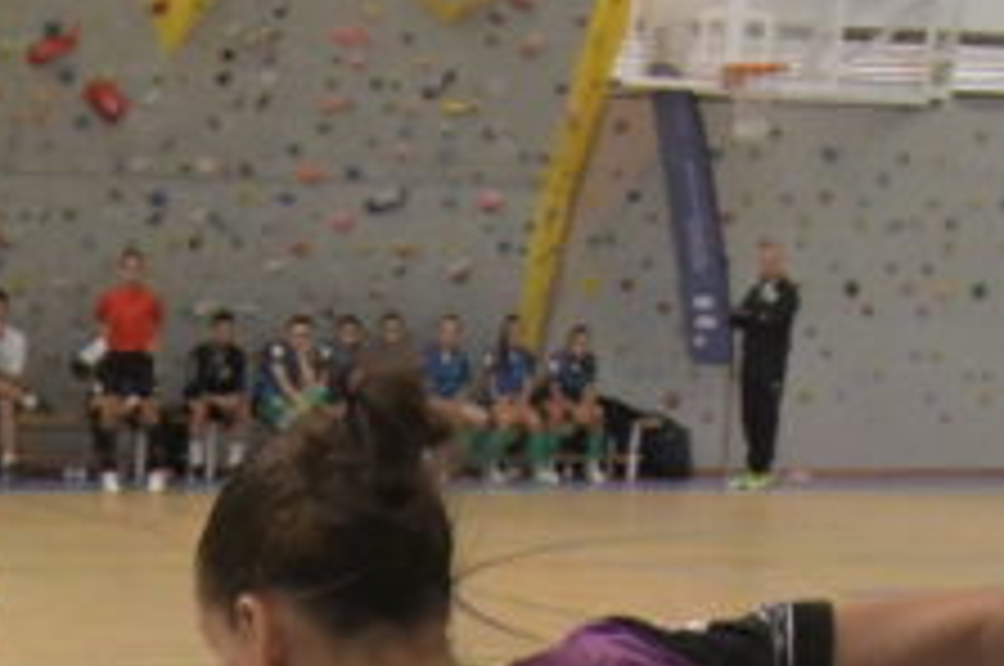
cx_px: -135
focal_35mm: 115
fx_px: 3203
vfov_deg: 10.9
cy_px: 1312
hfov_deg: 17.2
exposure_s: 1/1000
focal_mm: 17
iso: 5000
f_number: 5.6
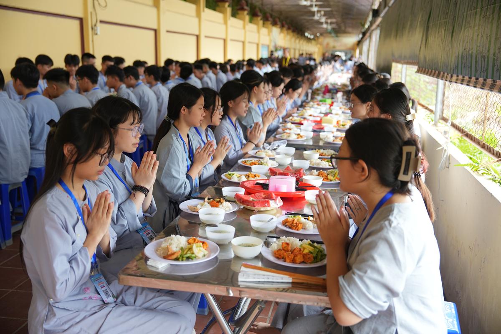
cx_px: 250
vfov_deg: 34.2
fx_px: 543
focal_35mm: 39
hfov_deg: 49.6
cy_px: 167
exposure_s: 1/100
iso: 200
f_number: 2.8
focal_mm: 39
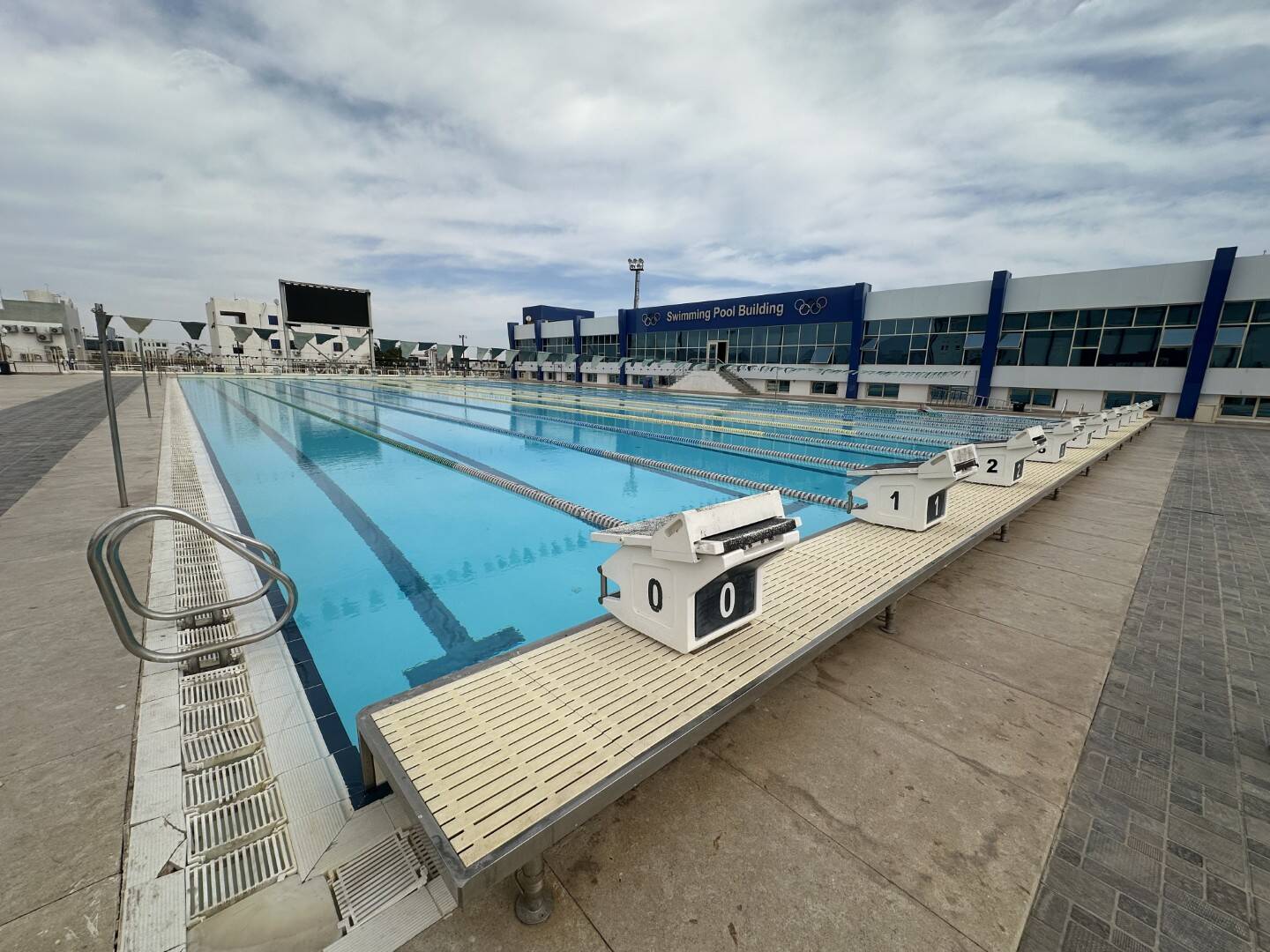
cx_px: 635
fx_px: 514
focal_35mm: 14
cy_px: 476
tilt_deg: -12.2
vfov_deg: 85.7
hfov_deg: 102.1
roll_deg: -1.7
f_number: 2.2
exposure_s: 1/2882
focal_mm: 2.22
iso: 40
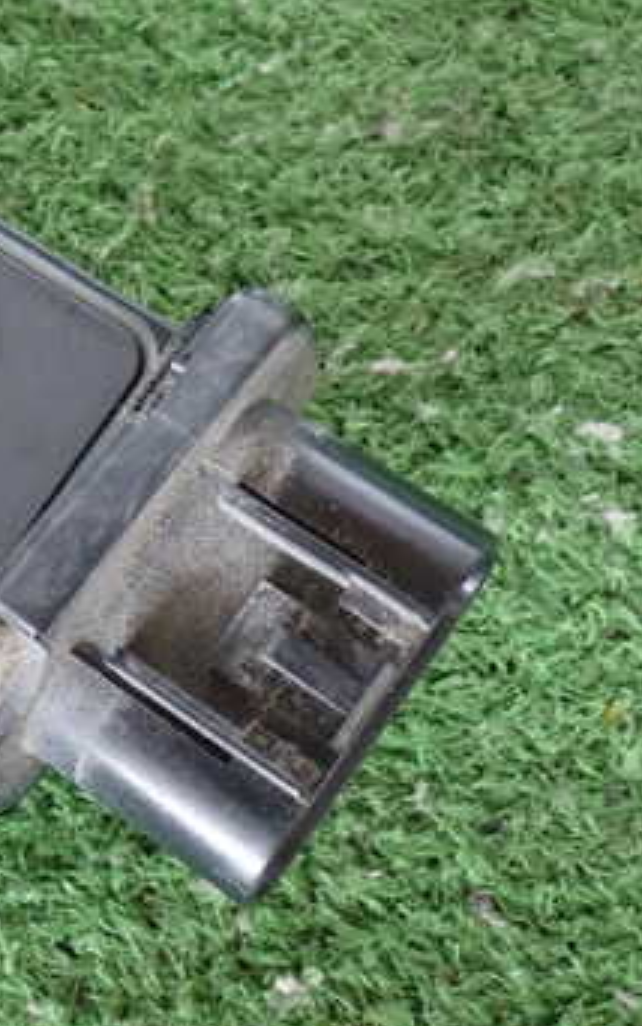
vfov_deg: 30.6
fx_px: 1874
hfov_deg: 18.8
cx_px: -33
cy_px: 474
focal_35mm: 67
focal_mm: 6.37
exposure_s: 1/30
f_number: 2.5
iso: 800
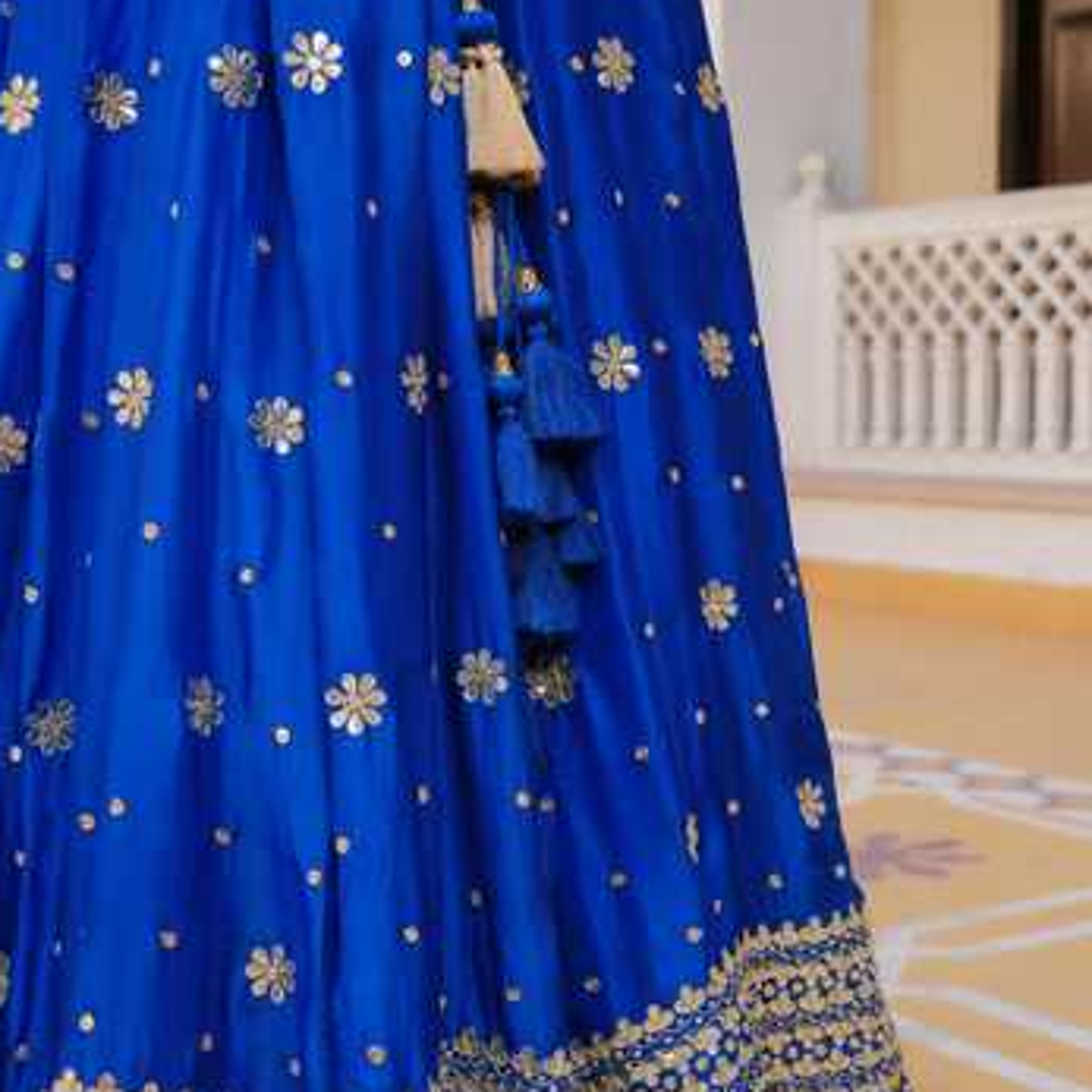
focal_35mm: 45
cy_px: 719
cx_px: 544
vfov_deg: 37.2
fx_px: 1606
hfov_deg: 37.6
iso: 100
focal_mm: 35
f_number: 6.3
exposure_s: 1/160
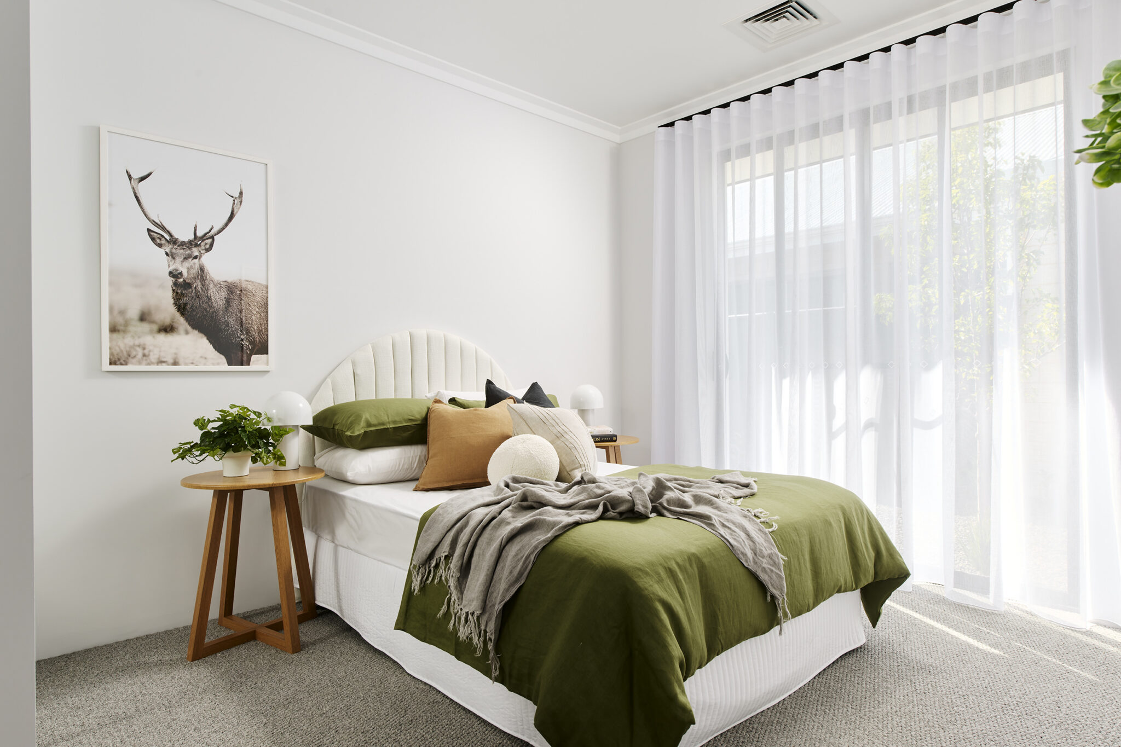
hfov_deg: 81.2
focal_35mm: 21
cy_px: 374
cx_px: 560
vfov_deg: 59.5
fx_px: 654
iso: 160
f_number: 9.5
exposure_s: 1/30
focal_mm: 21
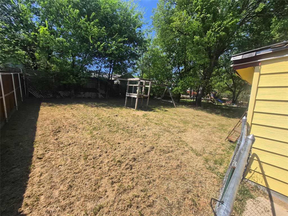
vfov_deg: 89.9
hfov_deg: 106.2
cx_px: 144
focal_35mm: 13
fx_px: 108
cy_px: 108
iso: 25
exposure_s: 1/926
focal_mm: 1.7
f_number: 2.2
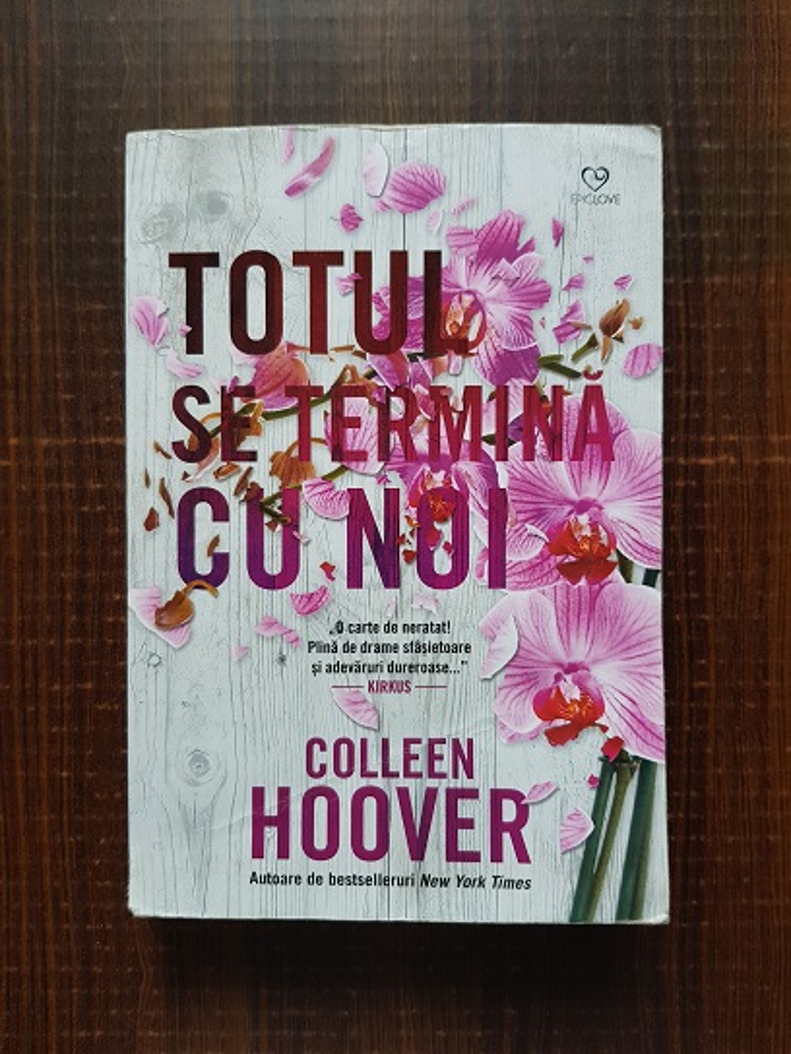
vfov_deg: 67.3
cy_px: 527
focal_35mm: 26
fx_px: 792
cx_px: 396
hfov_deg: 53.1
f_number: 1.7
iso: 160
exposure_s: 1/30
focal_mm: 4.3
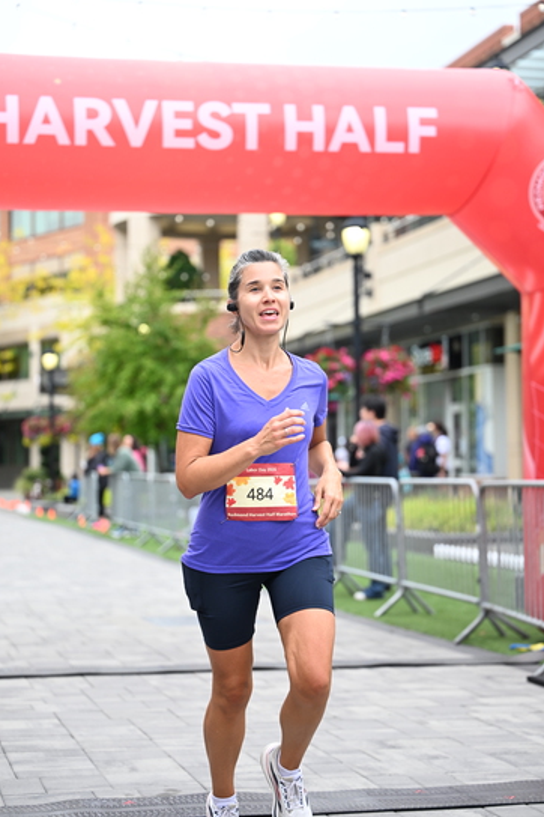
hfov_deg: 17.7
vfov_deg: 26.3
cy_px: 408
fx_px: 1745
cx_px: 274
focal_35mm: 77
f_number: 2.8
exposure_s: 1/1600
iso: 640
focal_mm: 76
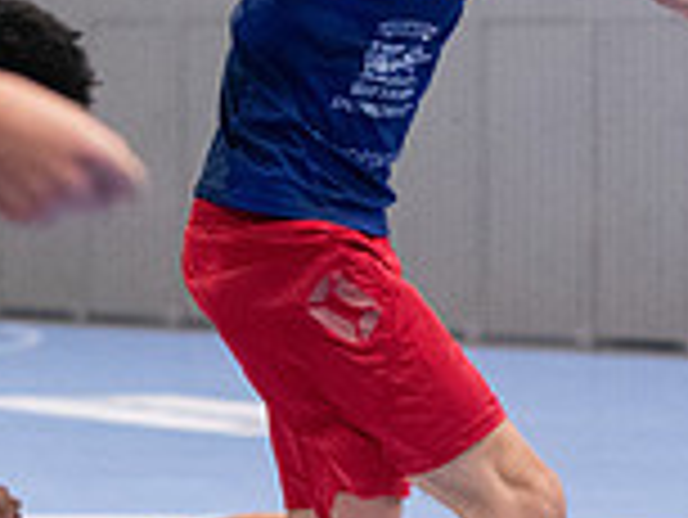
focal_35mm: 447
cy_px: 264
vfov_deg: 3.3
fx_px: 8891
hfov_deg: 4.4
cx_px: 261
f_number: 3.2
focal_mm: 82
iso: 5000
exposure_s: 1/640
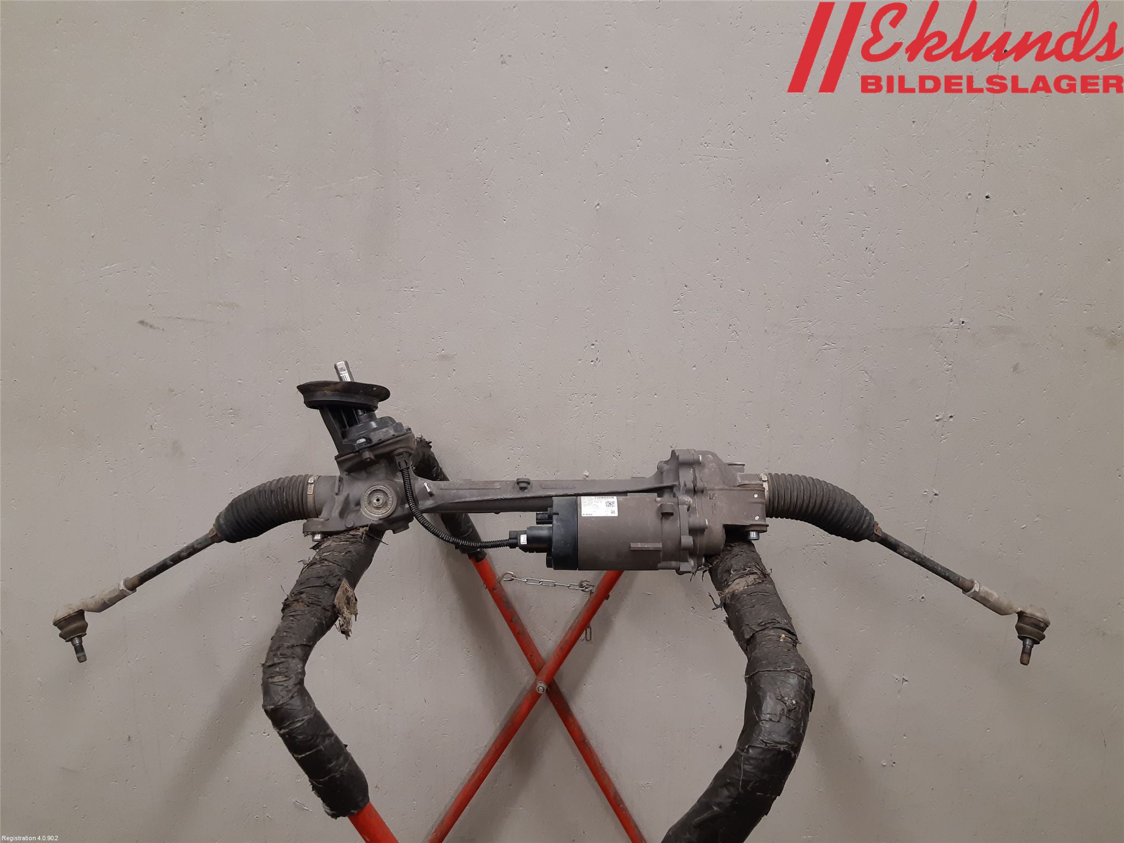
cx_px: 562
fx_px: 844
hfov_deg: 67.3
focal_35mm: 26
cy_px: 422
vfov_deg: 53.1
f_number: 1.7
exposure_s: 1/50
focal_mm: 3.93
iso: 125
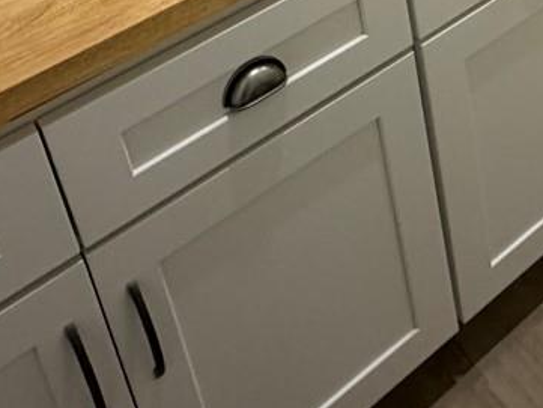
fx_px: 973
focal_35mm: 62
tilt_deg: -21.2
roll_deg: +7.9
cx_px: 501
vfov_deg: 19.5
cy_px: -262
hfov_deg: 29.7
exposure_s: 1/120
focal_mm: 2.22
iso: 250
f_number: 2.2
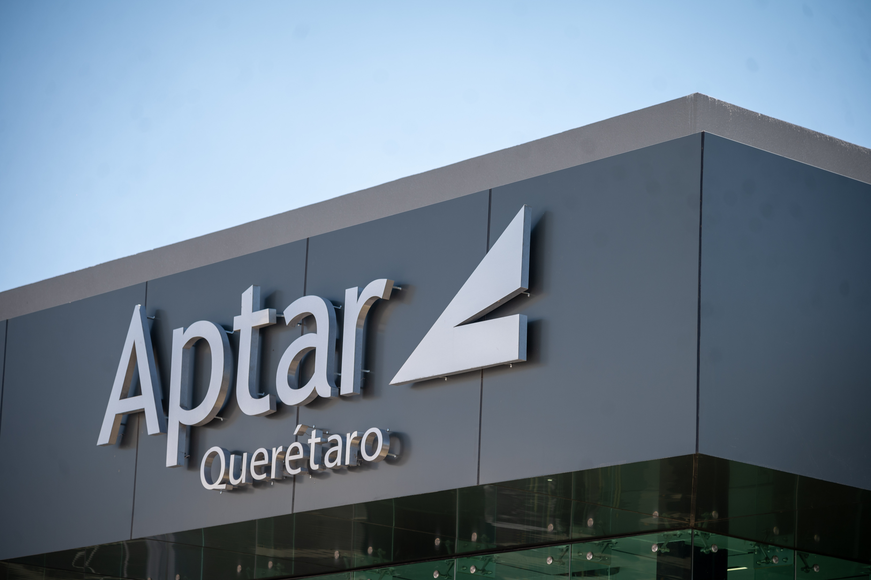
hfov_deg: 18.6
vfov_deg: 12.4
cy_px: 290
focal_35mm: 110
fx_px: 2660
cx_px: 436
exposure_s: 1/400
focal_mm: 110
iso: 100
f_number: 4
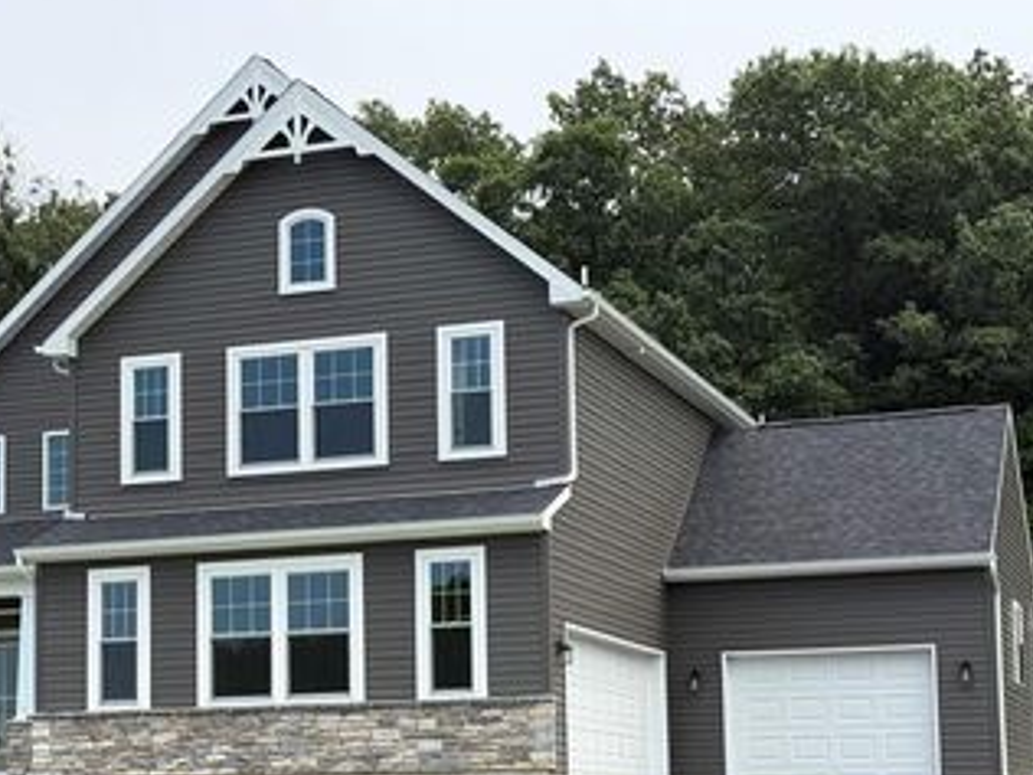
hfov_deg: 25.4
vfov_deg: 19.2
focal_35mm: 76
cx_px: 301
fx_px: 2268
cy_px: 587
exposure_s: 1/2865
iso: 100
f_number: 1.78
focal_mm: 6.76
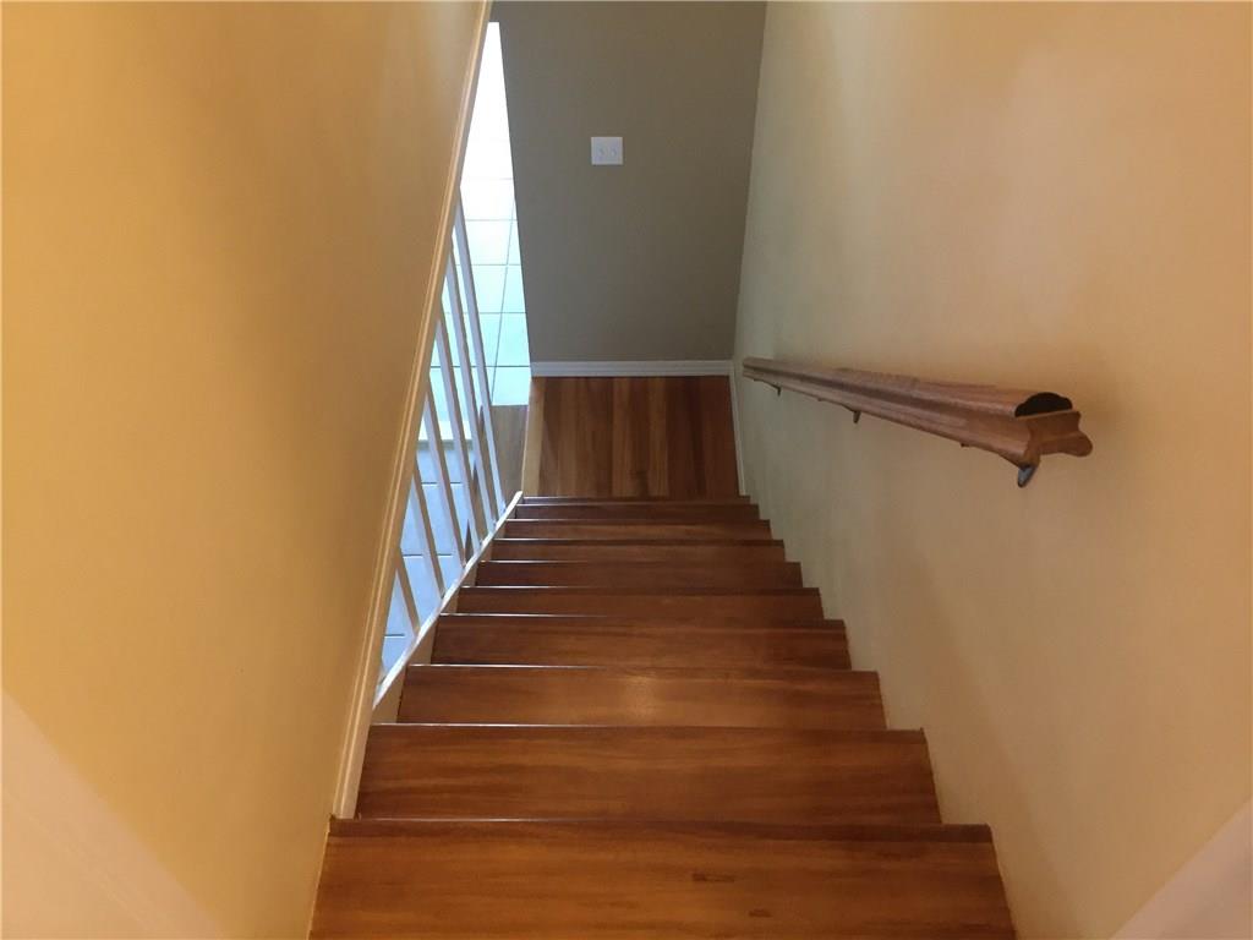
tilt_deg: -47.9
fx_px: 1050
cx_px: 626
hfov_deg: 61.7
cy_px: 470
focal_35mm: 29
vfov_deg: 48.2
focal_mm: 4.15
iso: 100
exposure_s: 1/4
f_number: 2.2
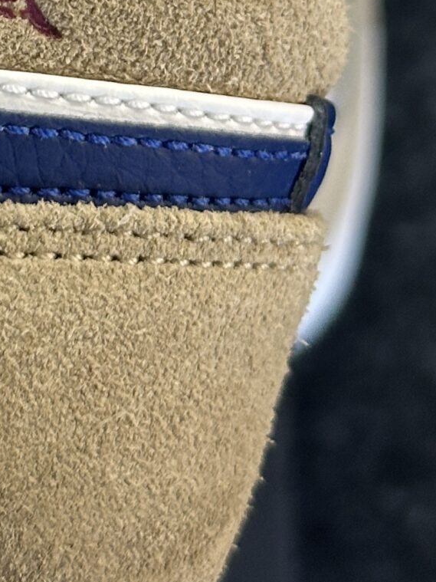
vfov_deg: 11.8
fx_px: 2721
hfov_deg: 9.0
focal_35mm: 162
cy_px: -204
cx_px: -98
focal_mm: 6.86
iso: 100
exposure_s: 1/50
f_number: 1.78
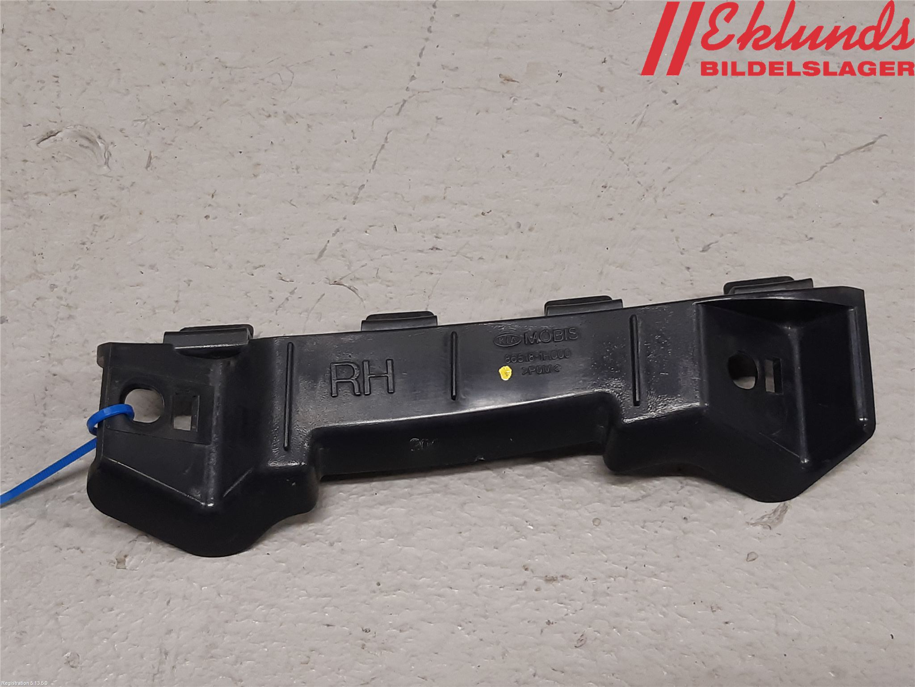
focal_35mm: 26
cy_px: 344
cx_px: 458
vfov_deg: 53.1
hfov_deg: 67.3
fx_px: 687
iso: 100
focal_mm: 3.93
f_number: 1.7
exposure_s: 1/50
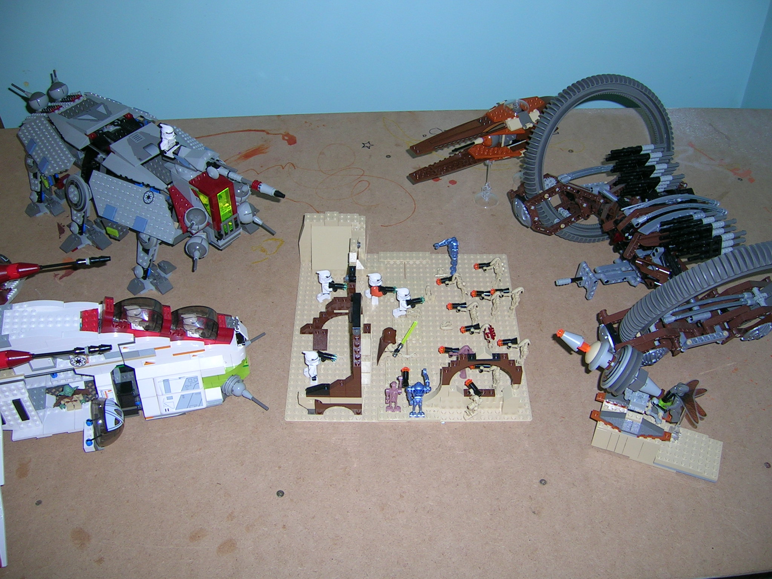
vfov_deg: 40.7
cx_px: 386
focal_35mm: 35
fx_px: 781
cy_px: 290
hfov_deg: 52.6
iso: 50
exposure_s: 1/60.1
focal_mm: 5.4
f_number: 2.8
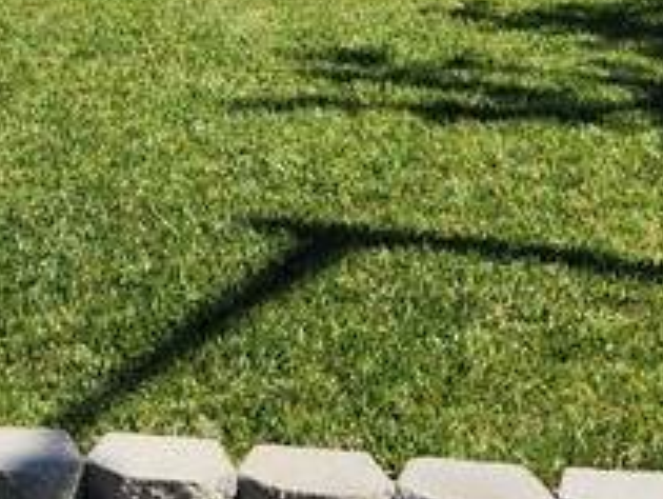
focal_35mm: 112
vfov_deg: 12.7
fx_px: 2148
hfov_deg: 16.9
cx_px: -114
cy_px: -202
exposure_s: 1/1742
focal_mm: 5.4
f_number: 1.8
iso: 20
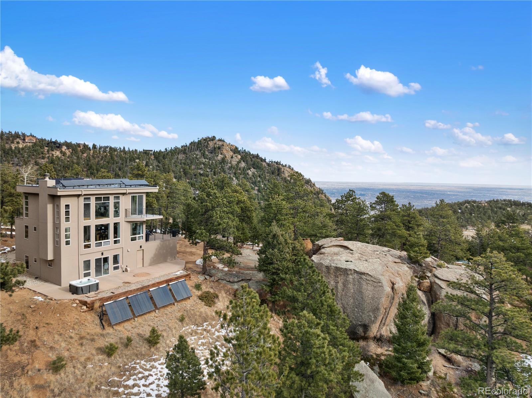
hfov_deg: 71.6
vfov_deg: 56.7
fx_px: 369
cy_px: 199
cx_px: 266
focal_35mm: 24
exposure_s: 1/2500
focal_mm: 12.29
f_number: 2.8
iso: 170
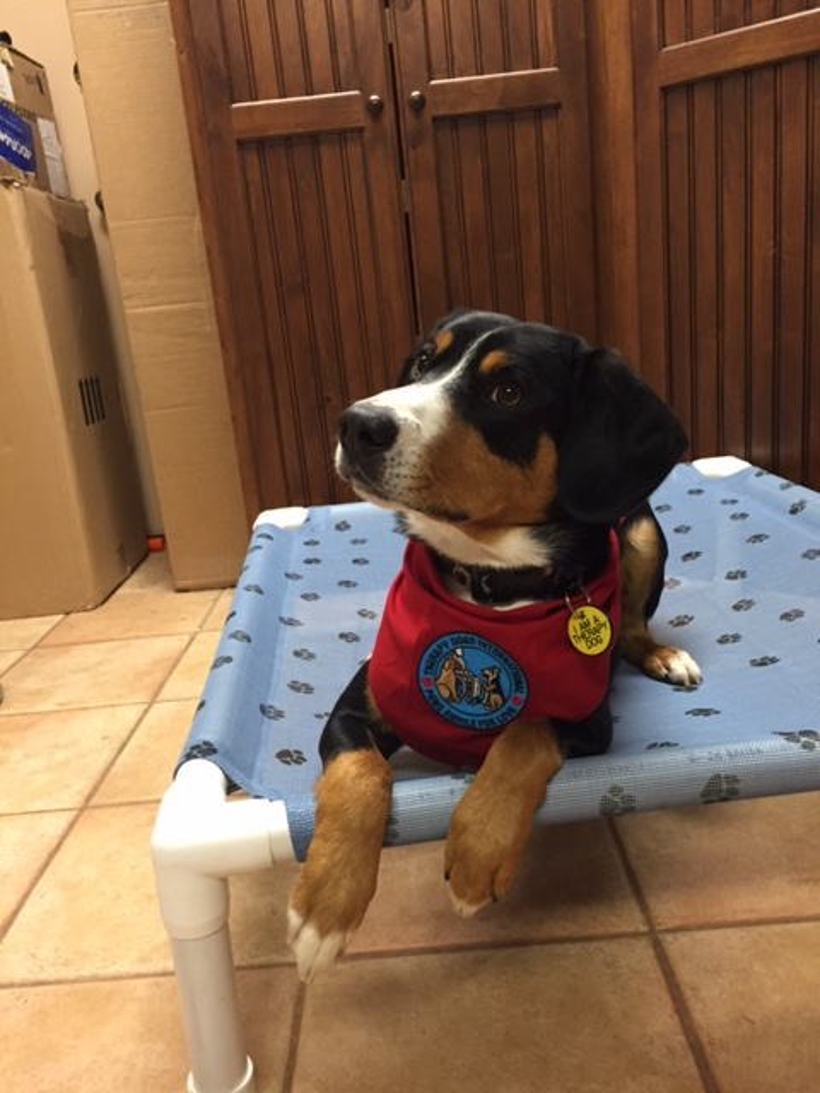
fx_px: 916
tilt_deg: -13.8
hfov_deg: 48.2
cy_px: 546
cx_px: 410
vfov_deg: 61.7
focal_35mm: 29
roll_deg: +5.3
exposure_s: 1/30
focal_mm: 4.15
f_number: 2.2
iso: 200
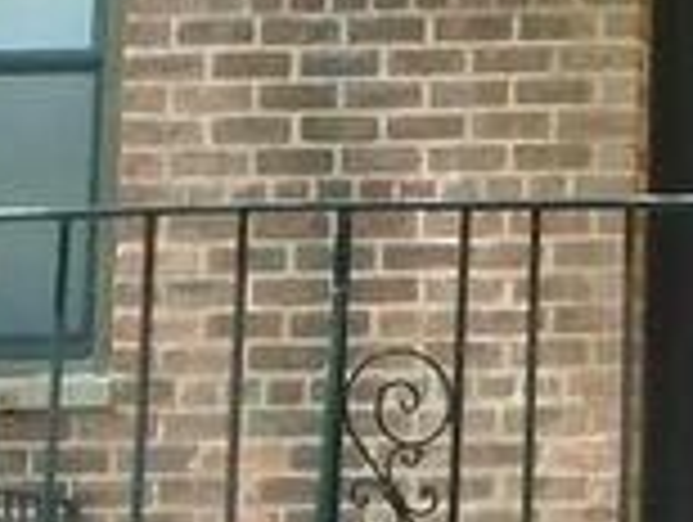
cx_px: 1382
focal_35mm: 279
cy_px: -324
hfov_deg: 6.9
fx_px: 5594
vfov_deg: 5.3
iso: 100
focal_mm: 7.4
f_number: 4.1
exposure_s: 1/100
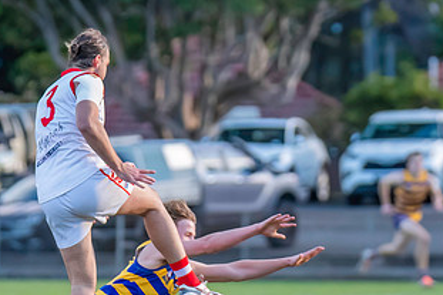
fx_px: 8056
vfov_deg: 2.1
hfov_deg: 3.1
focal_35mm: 655
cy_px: 176
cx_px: 108
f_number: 4
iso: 2500
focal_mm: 240
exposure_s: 1/1600
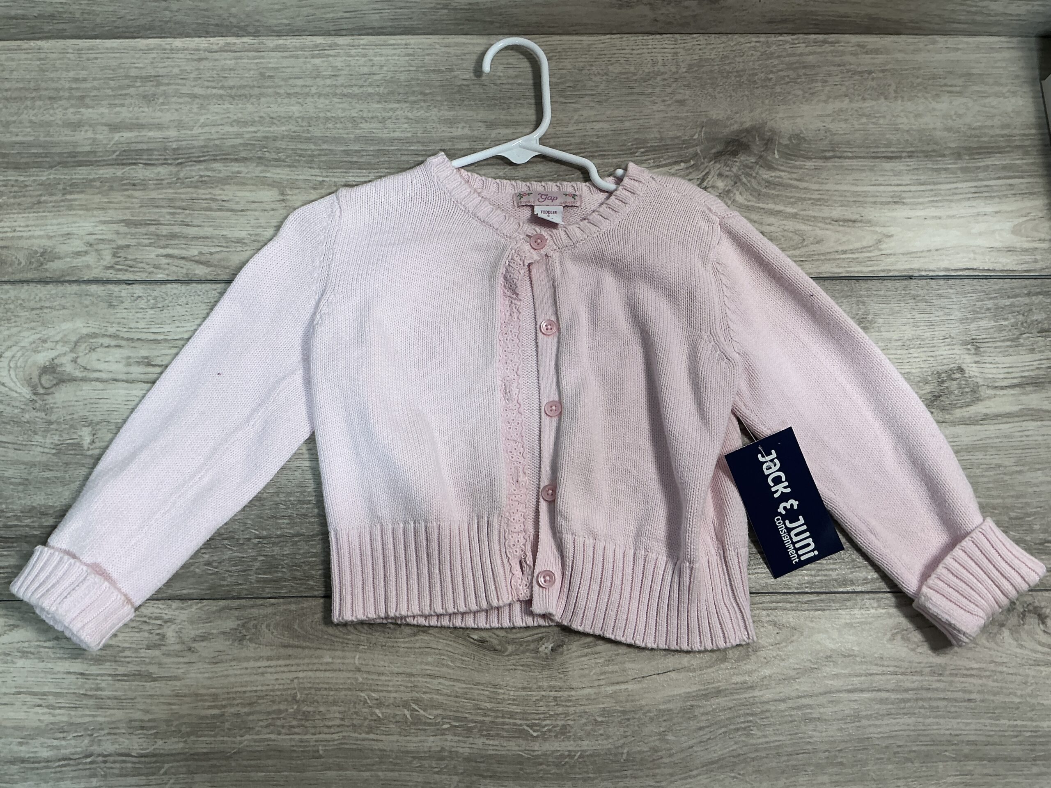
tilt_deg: -76.4
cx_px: 526
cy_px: 394
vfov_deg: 48.2
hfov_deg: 61.7
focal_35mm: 29
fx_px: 880
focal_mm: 3
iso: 40
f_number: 1.8
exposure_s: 1/60
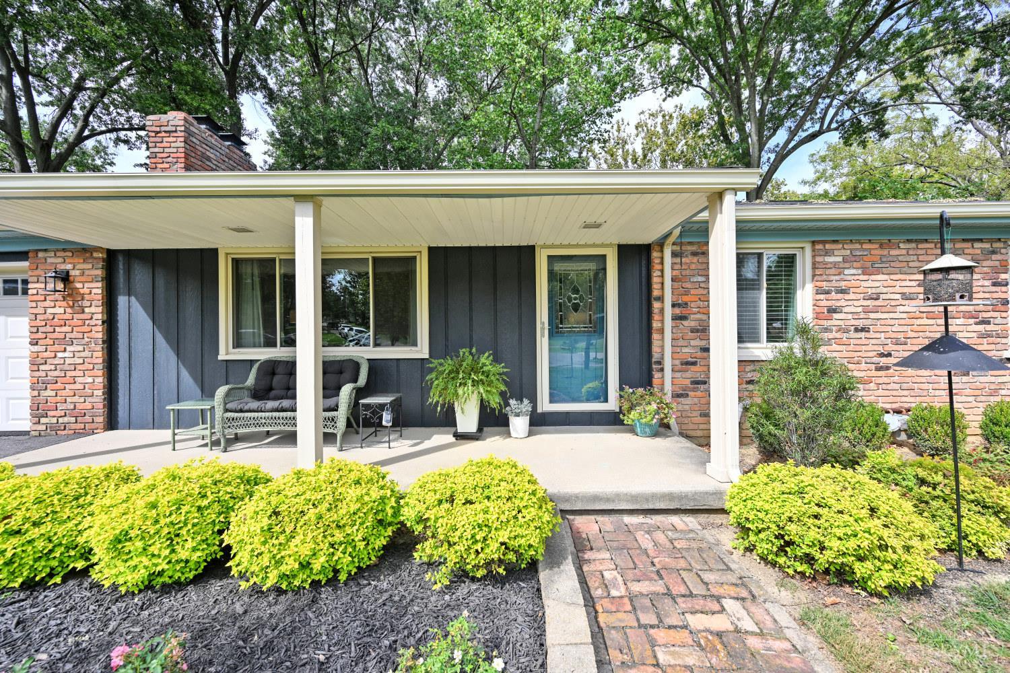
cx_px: 505
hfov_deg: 104.3
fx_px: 393
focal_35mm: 14
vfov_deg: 81.2
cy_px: 336
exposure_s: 1/250
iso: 110
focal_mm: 14
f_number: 5.6
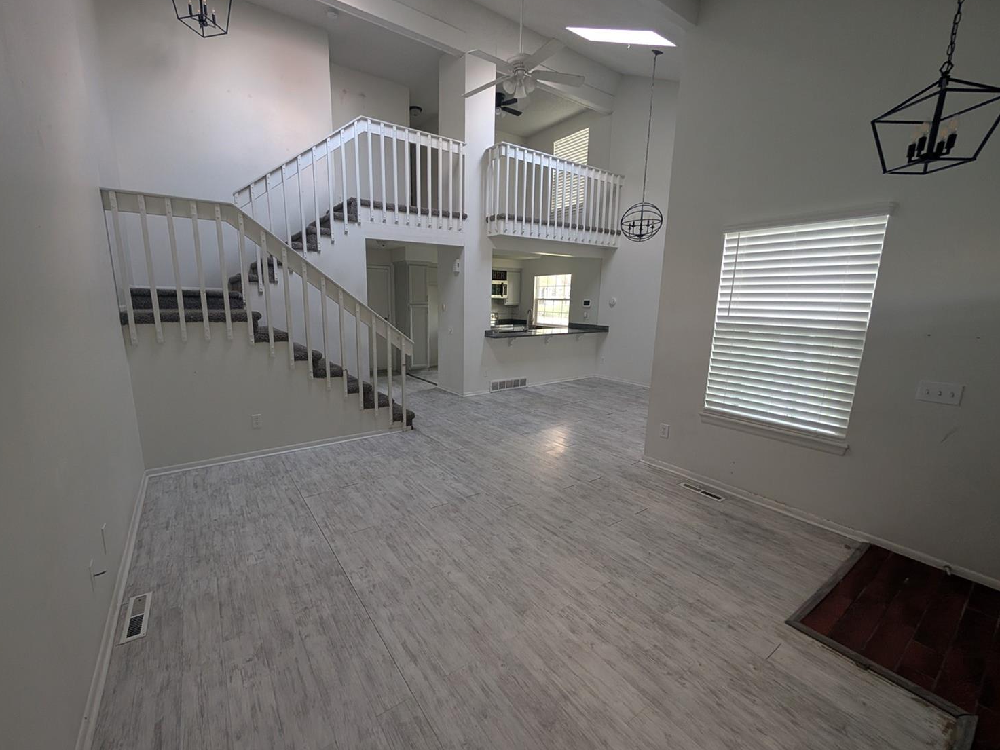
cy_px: 376
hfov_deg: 106.0
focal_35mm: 13
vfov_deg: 89.9
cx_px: 468
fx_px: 376
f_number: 1.7
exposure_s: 1/79
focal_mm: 2.02
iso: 255
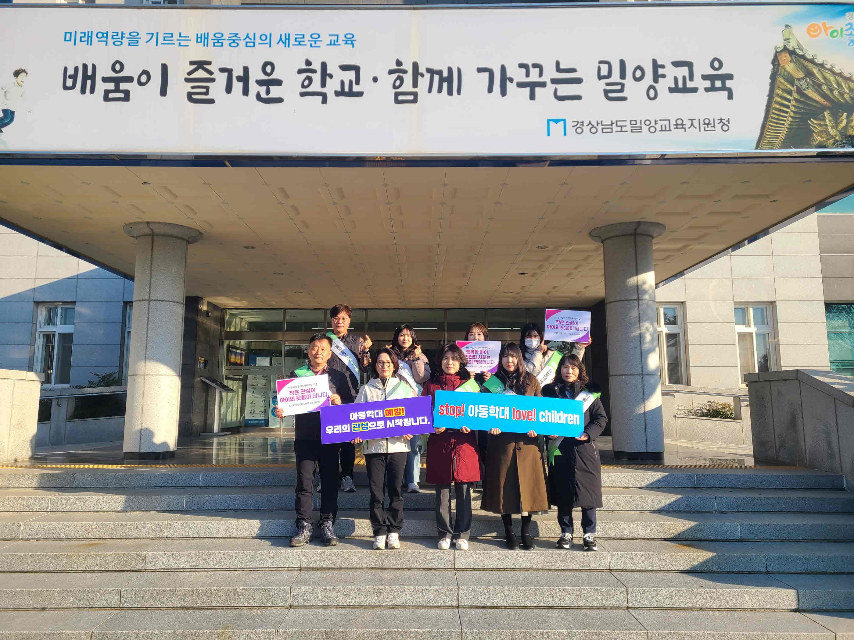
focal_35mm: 26
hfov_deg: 67.3
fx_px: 641
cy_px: 320
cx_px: 427
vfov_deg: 53.1
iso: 40
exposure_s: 1/1047
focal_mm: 5.4
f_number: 1.8
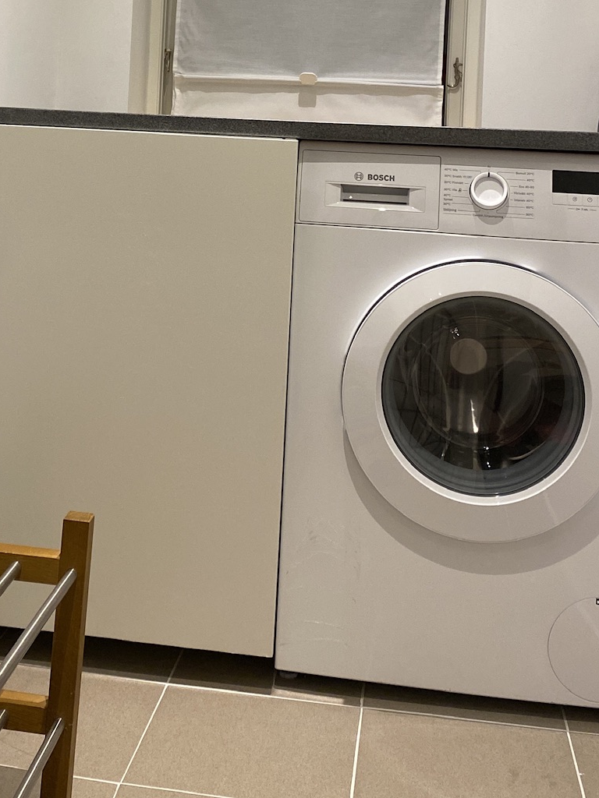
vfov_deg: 35.3
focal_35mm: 52
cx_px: 214
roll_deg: -3.0
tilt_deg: +2.0
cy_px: 125
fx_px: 1200
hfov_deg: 27.9
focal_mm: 4.25
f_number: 1.8
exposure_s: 1/50
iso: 125
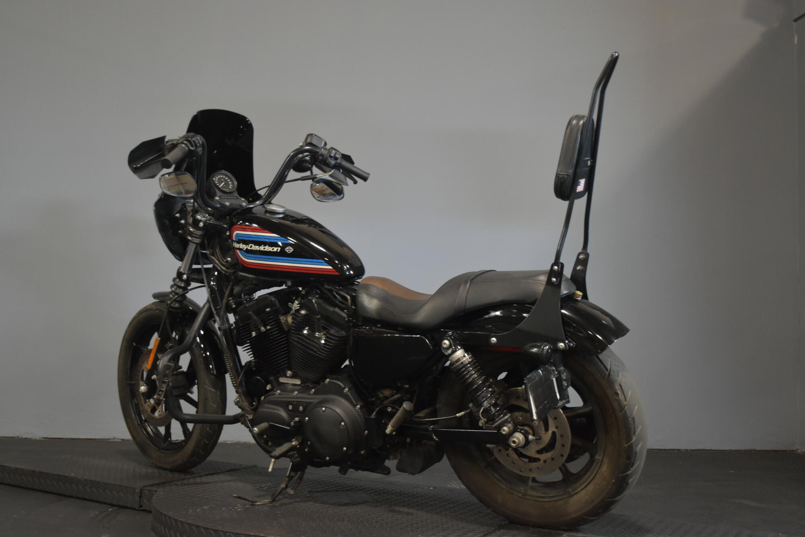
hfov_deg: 49.5
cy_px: 268
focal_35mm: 39
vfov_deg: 34.2
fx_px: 872
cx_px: 402
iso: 1100
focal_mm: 26
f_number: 4.2
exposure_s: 1/30
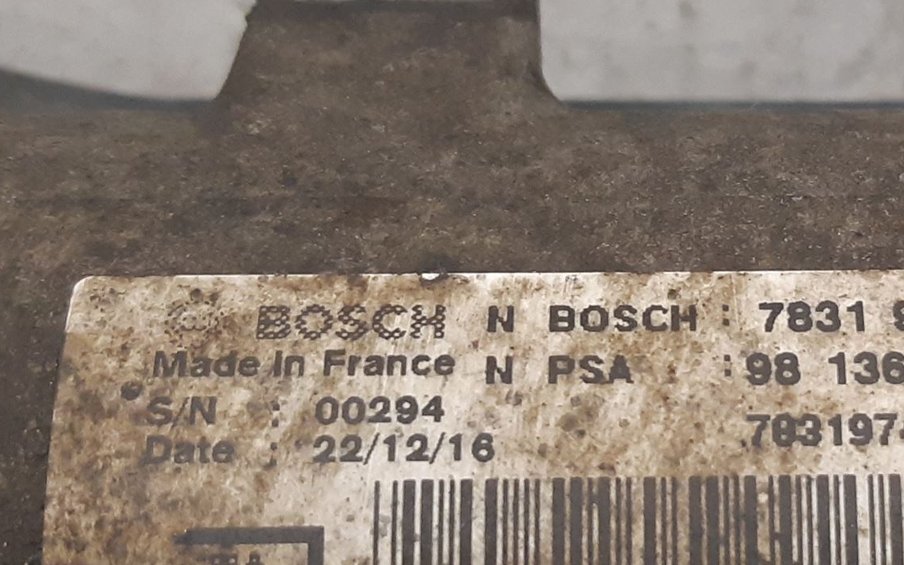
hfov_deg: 37.9
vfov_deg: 25.7
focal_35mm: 50
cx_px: 791
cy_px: 376
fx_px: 1232
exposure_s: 1/50
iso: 200
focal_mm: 3.93
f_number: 1.7
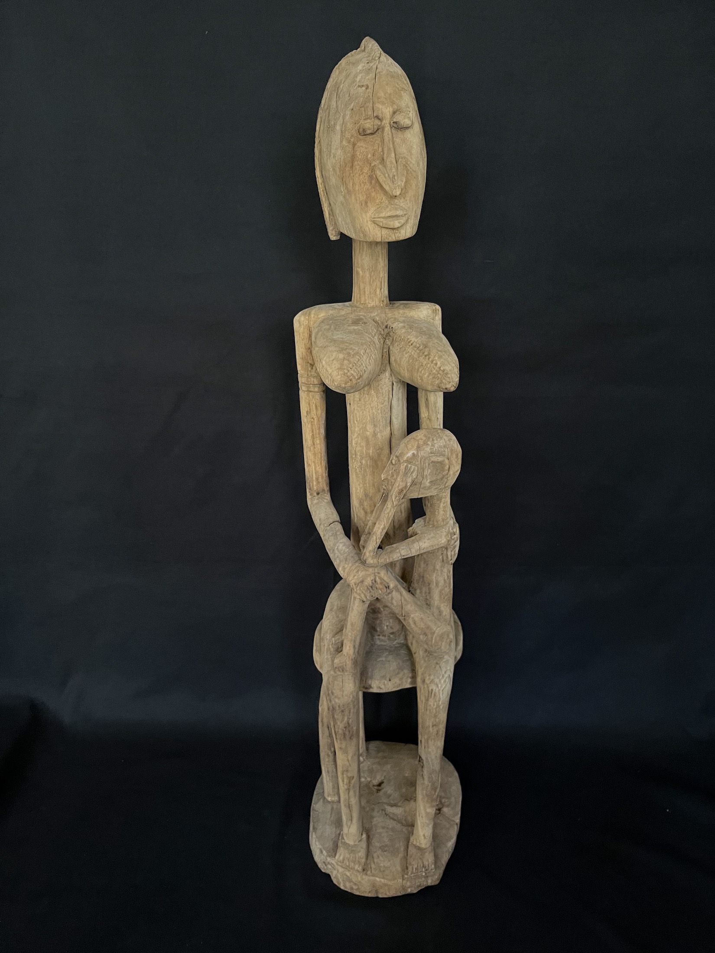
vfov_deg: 67.3
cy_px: 476
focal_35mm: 26
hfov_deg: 53.1
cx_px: 358
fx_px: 716
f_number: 1.6
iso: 640
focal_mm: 5.1
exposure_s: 1/32
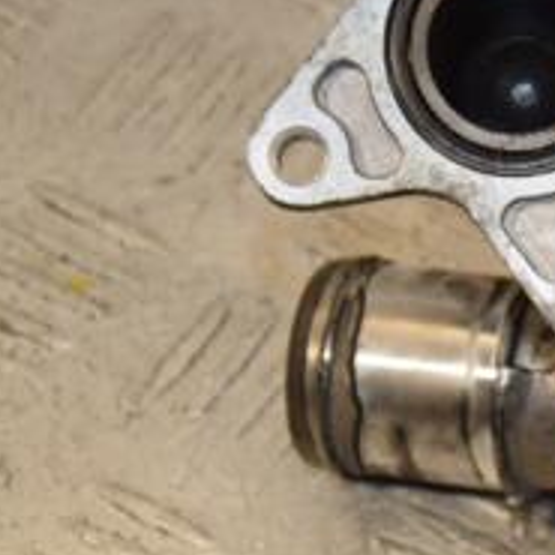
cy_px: 420
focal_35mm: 273
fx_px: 4952
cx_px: 780
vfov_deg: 6.4
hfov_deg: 6.3
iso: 800
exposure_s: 1/200
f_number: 7.1
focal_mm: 66
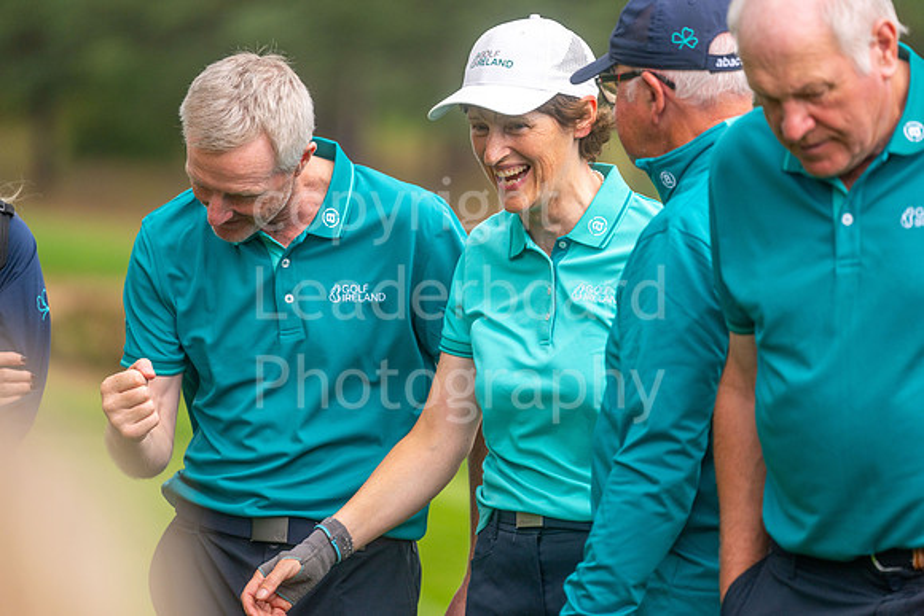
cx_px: 462
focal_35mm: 300
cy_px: 308
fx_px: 7701
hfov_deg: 6.9
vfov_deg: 4.6
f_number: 4
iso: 400
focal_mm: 300
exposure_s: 1/2000
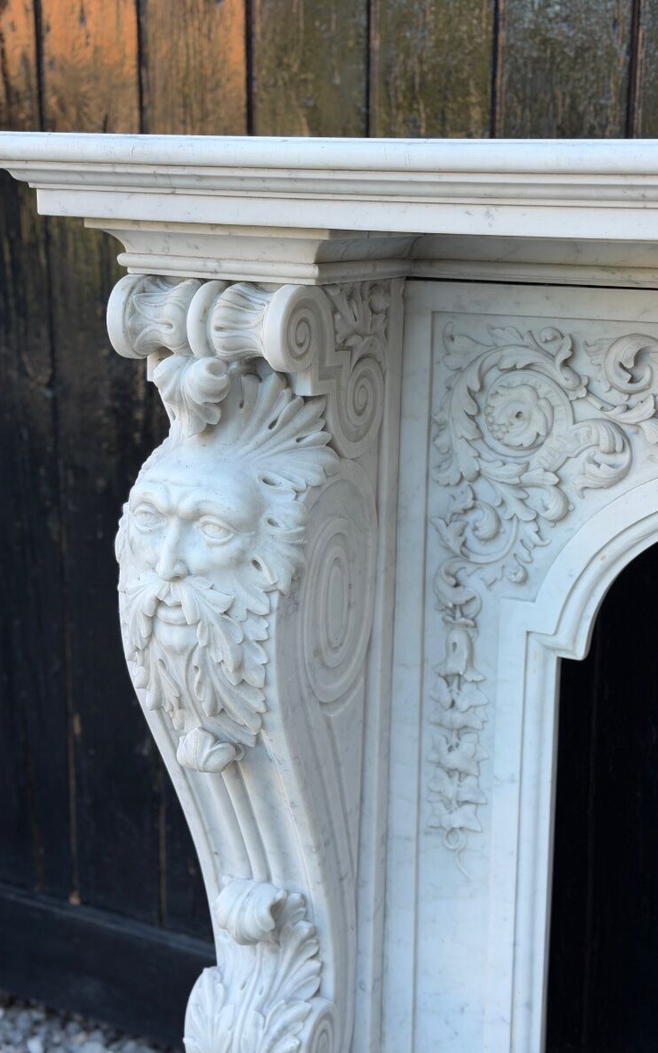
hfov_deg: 25.3
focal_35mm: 51
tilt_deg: -13.4
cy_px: 527
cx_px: 356
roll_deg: -1.3
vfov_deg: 39.6
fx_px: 1463
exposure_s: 1/261
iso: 64
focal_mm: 6.76
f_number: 1.78
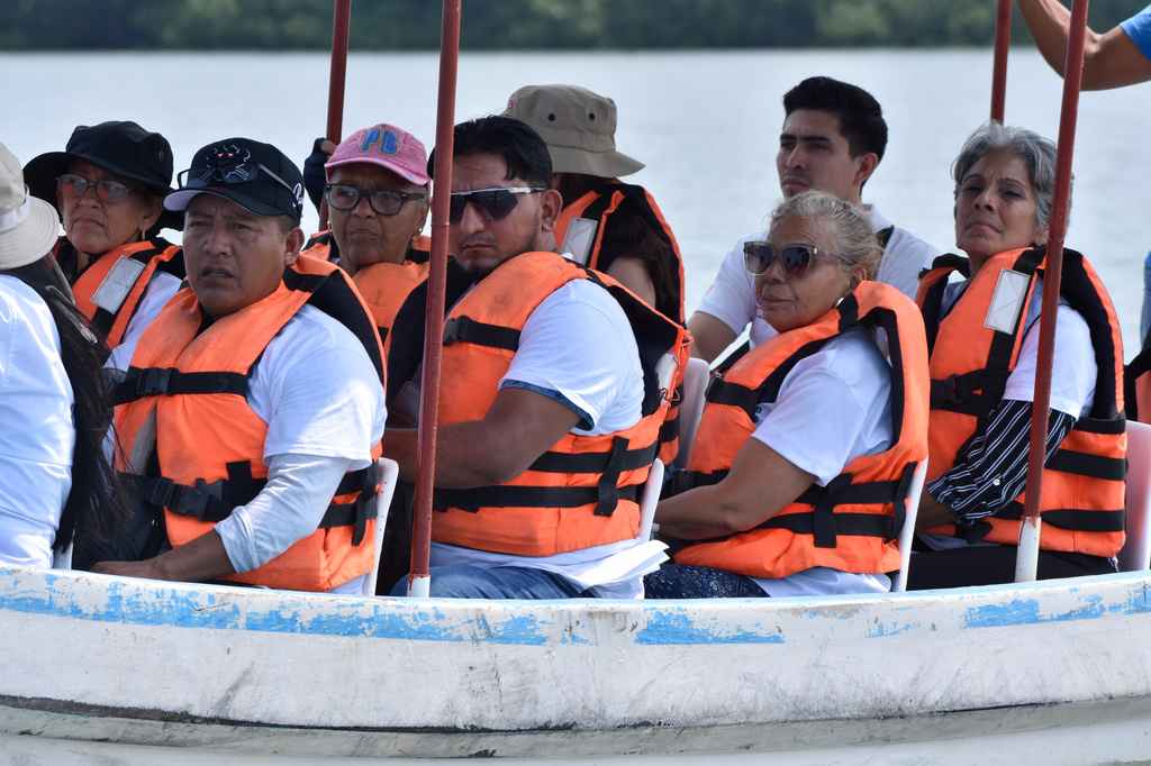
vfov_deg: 4.6
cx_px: 576
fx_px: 9588
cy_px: 383
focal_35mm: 300
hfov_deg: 6.9
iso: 400
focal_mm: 200
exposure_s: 1/1000
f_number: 8
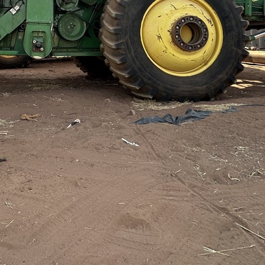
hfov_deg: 44.9
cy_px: 18
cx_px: 24
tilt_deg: +4.9
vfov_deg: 44.5
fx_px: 286
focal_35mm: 33
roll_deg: +2.2
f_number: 2.2
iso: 40
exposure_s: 1/227
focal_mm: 2.22
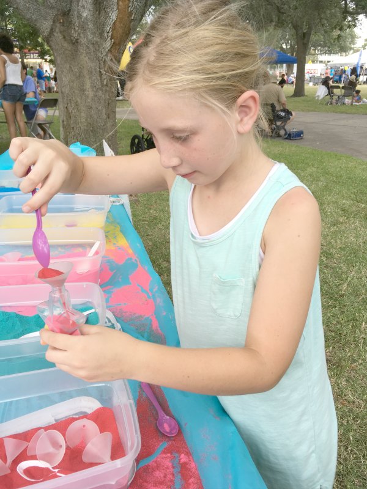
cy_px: 244
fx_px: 410
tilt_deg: -22.9
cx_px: 184
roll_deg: +1.2
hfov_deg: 48.2
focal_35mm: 29
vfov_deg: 61.7
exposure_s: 1/120
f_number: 2.2
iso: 25
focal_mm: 4.15
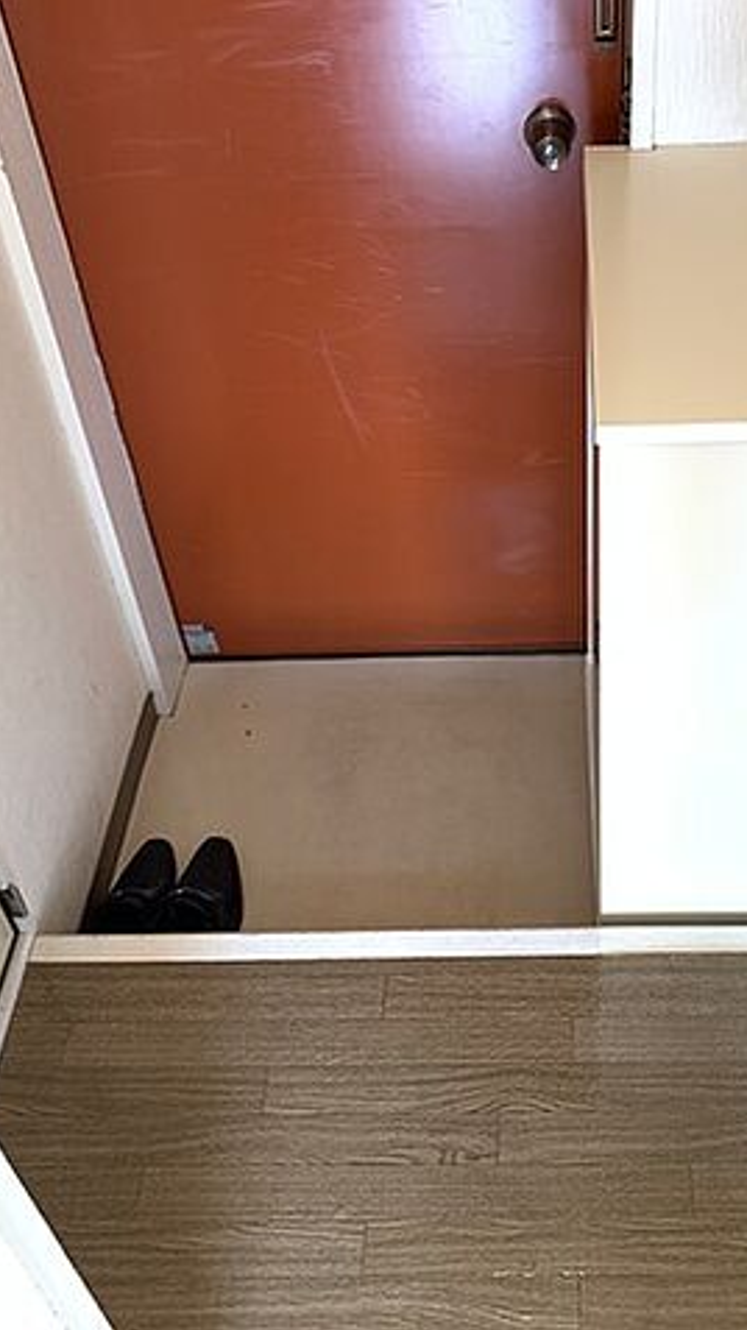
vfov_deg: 52.8
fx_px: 1339
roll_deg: +1.7
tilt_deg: -43.4
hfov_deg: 30.9
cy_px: 664
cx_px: 513
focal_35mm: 38
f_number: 1.8
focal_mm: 4.25
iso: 80
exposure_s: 1/121
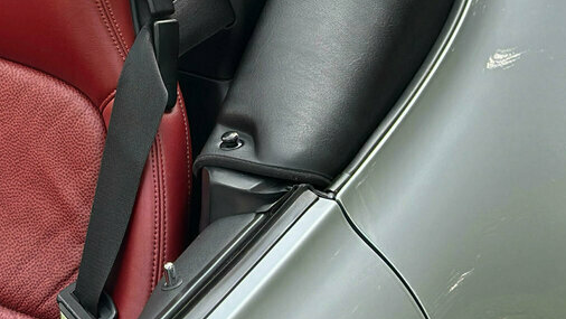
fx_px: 1862
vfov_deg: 9.7
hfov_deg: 17.2
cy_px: -53
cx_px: 143
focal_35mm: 124
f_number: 1.78
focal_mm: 6.86
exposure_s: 1/651
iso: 80
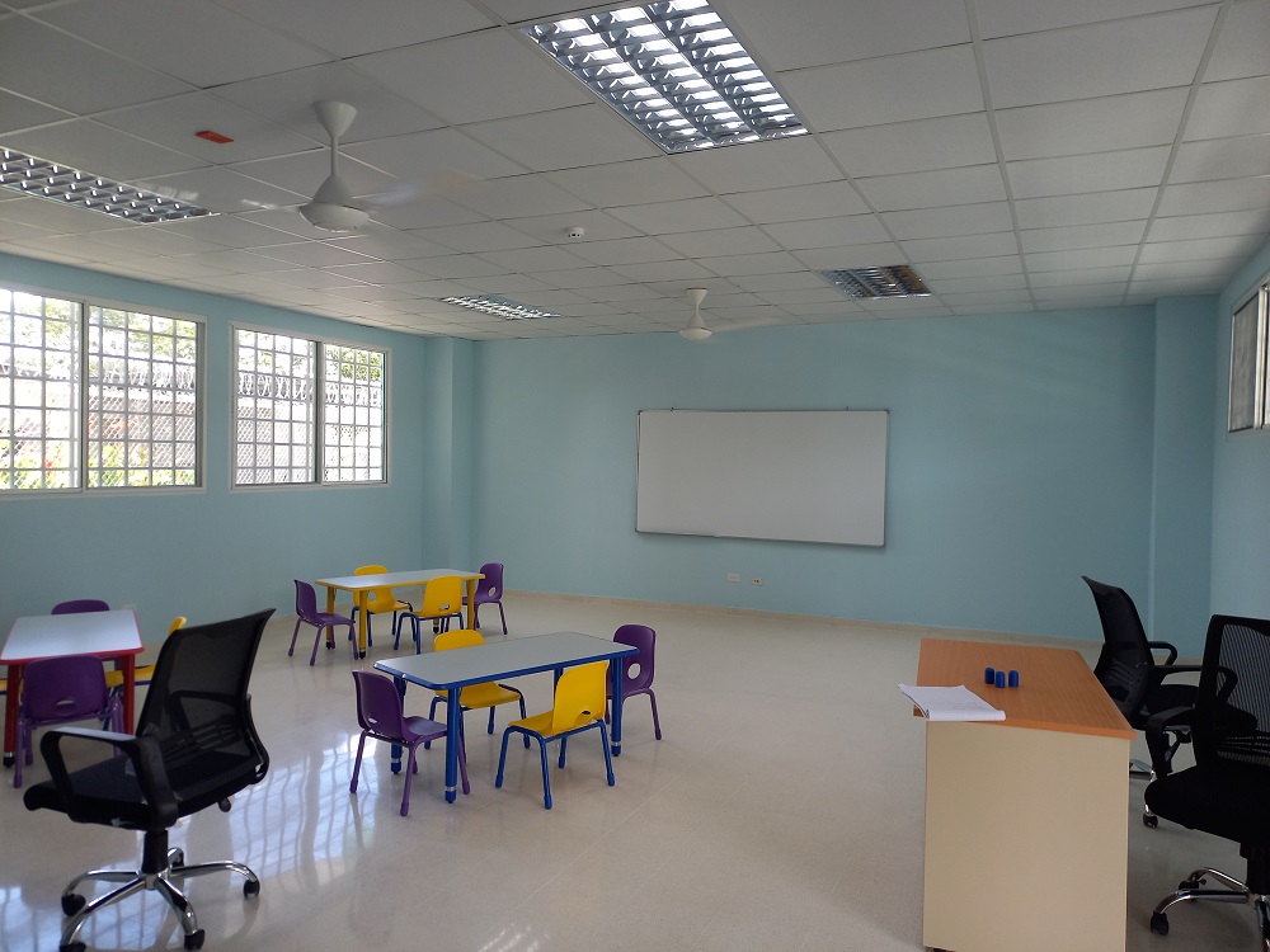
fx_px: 917
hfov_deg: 69.4
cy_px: 476
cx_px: 635
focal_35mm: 25
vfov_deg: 54.9
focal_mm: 4.65
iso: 80
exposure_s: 1/120
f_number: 1.8
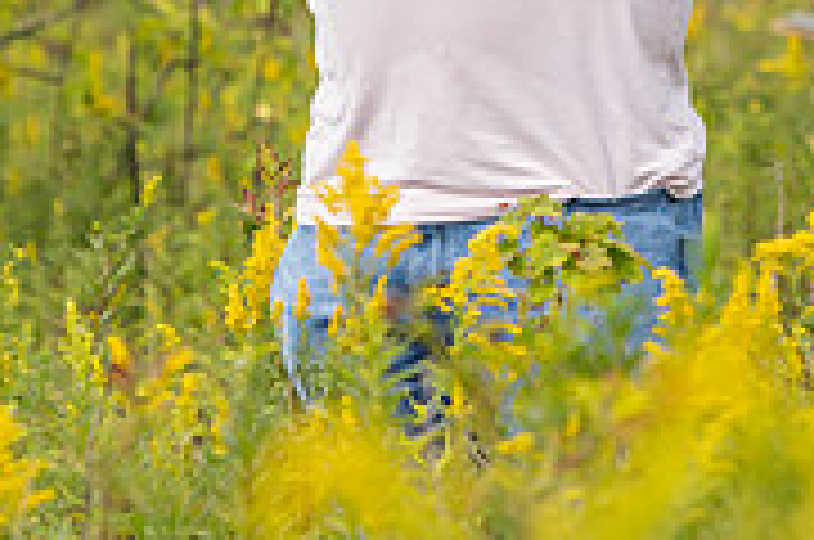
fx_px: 8848
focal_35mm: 392
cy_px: -245
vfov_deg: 3.5
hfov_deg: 5.3
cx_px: 459
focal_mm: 122
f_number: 3.2
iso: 100
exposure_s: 1/640
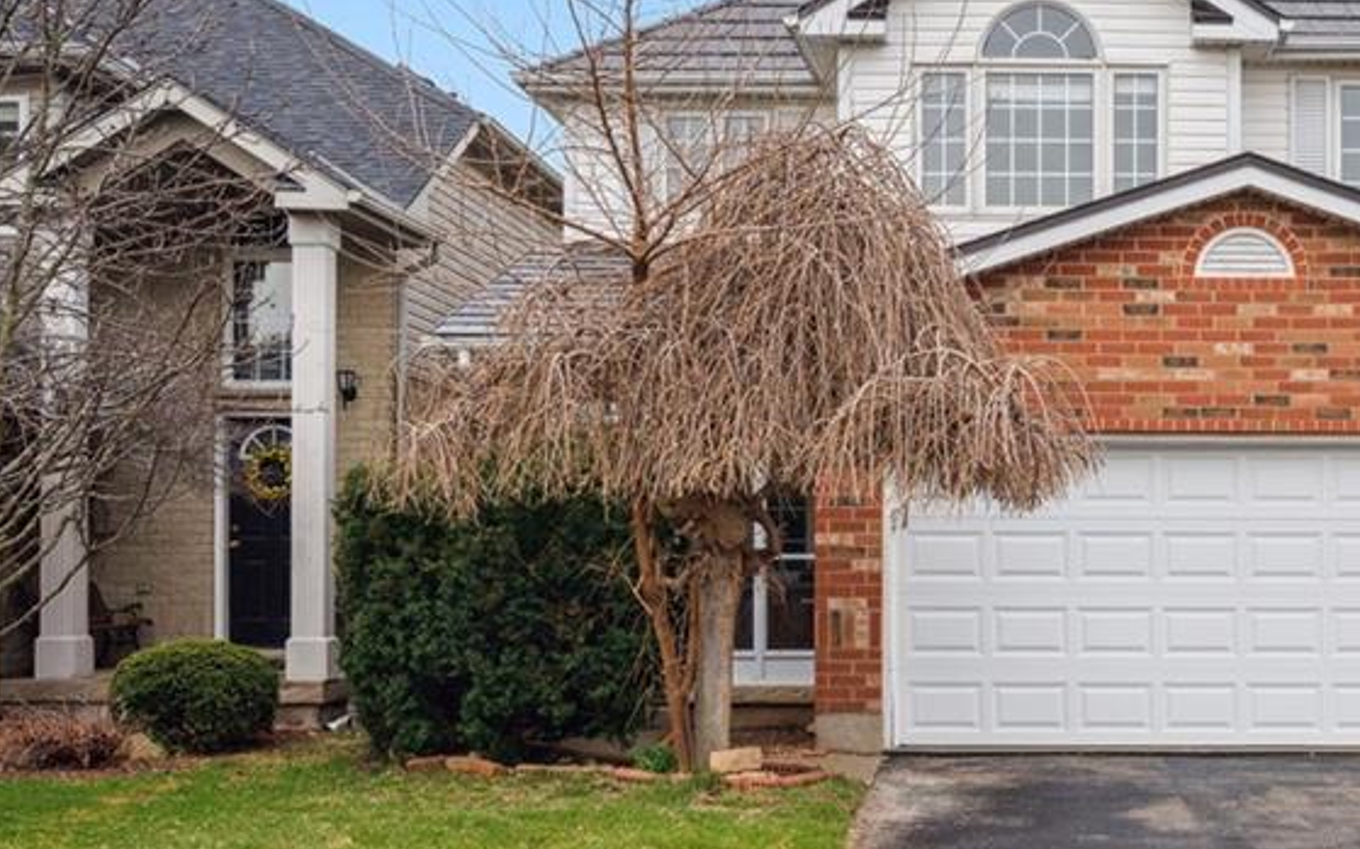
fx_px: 2075
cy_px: 277
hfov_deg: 35.0
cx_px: 1109
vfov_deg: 23.0
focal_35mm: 56
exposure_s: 1/2000
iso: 800
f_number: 8
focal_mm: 30
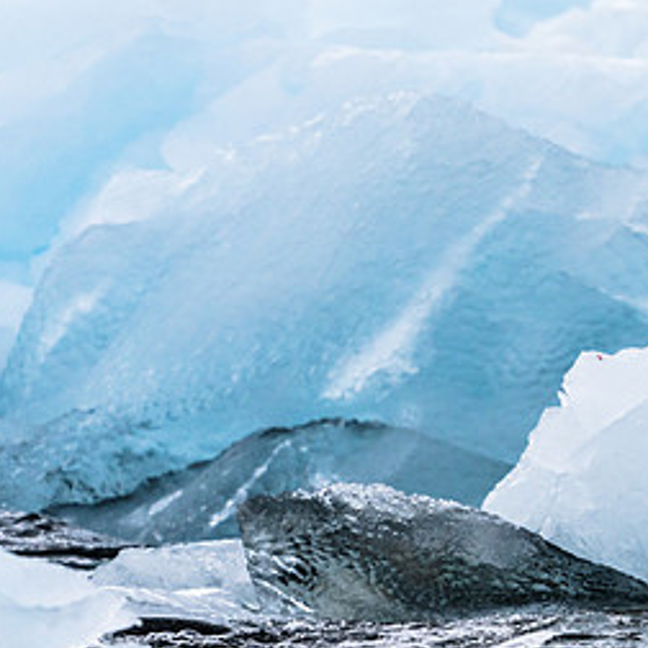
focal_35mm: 1173
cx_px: 648
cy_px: 495
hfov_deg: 1.5
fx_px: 24843
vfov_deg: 1.5
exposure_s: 1/4000
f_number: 7.1
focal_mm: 600
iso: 1250
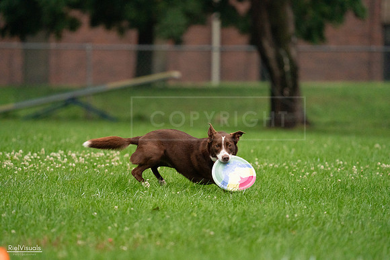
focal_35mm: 350
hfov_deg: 5.9
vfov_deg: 3.9
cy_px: 130
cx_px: 195
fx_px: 3792
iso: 6400
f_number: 6.3
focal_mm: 350
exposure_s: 1/2000
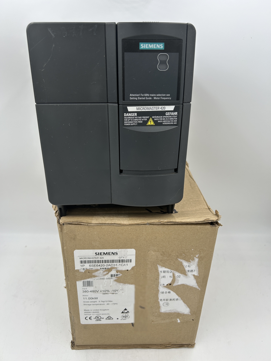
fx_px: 271
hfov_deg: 53.1
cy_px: 180
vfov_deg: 67.3
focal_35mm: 26
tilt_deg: -24.8
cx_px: 136
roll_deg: -1.7
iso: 40
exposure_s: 1/275
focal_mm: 5.7
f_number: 1.5
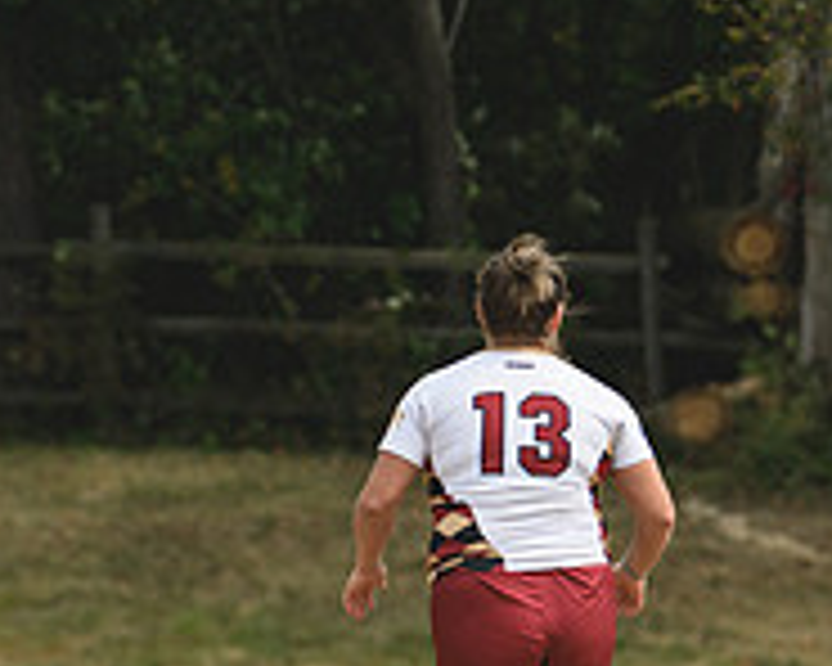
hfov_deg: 1.8
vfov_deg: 1.5
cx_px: 670
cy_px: 315
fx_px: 26052
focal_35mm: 1058
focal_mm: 240
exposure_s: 1/1000
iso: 250
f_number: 5.3
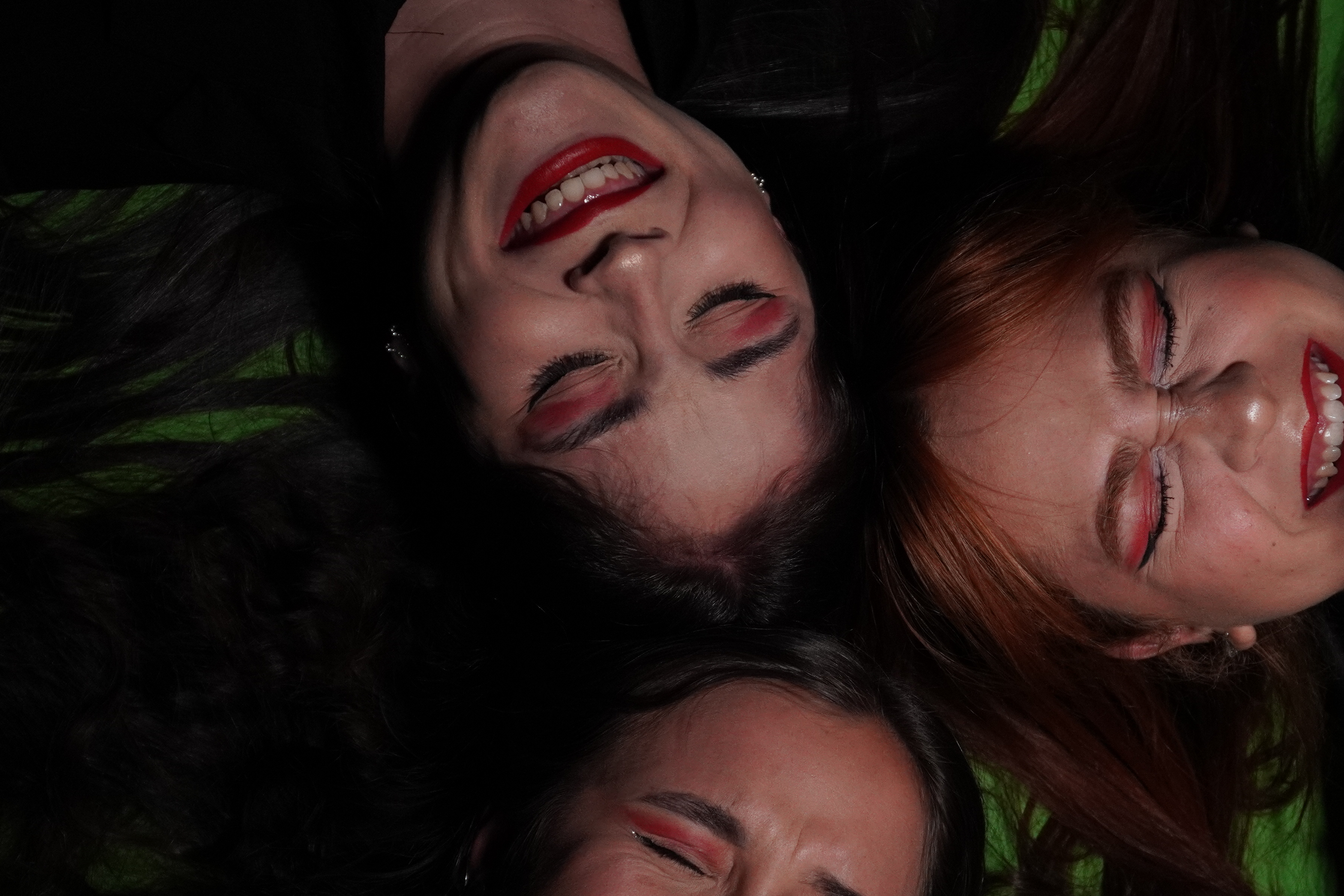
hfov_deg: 29.7
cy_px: 482
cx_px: 792
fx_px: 2532
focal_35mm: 68
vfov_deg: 20.1
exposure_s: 1/800
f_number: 4.5
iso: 1000
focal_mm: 27
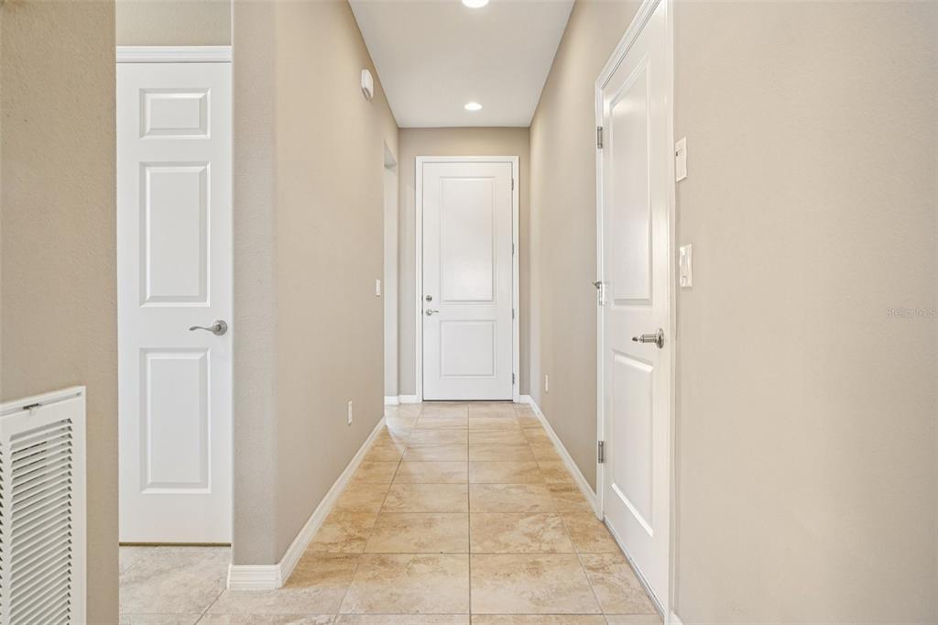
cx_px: 469
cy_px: 312
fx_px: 547
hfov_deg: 81.2
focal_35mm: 21
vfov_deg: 59.5
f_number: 8
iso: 400
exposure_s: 1/13
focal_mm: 21
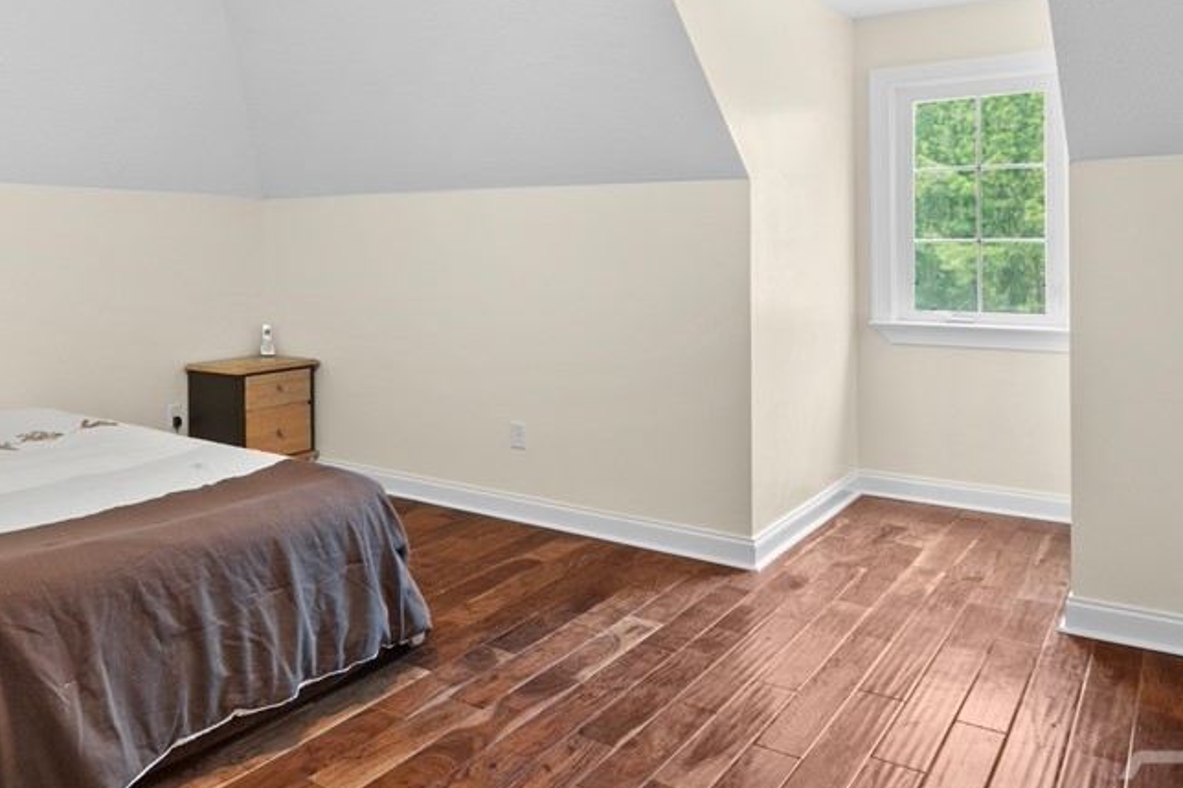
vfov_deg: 46.2
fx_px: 915
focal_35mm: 28
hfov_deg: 61.9
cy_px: 290
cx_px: 288
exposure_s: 5
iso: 250
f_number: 7.1
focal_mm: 11
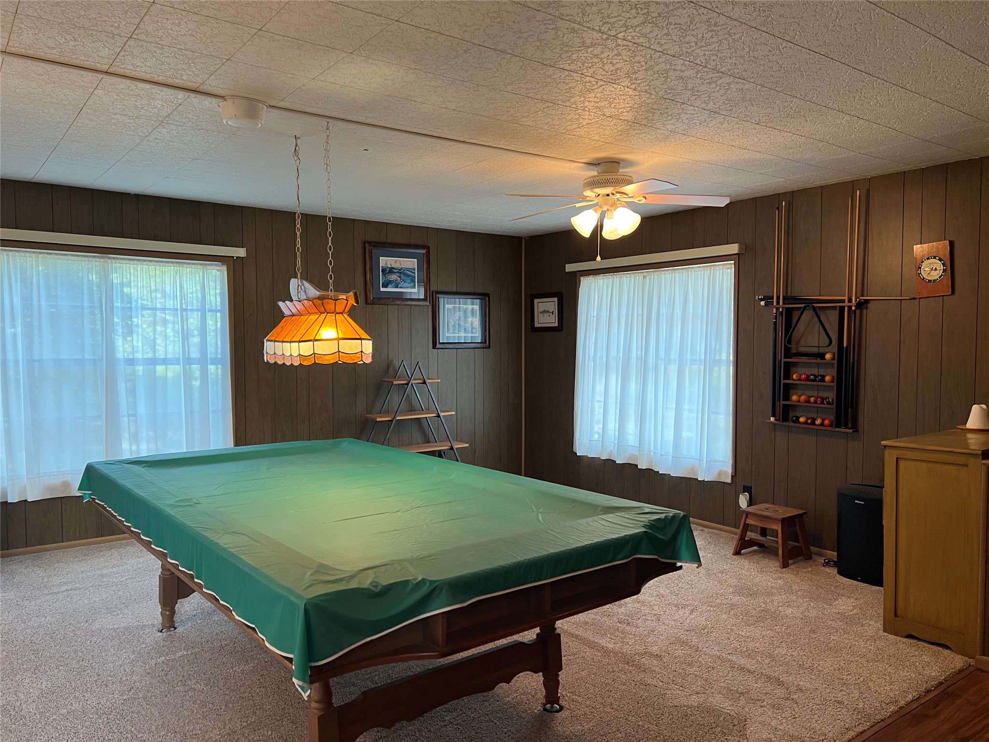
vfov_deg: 53.1
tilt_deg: -3.2
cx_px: 494
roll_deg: -0.1
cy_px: 371
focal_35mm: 26
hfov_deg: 67.3
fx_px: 743
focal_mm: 5.7
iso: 100
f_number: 1.5
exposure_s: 1/60
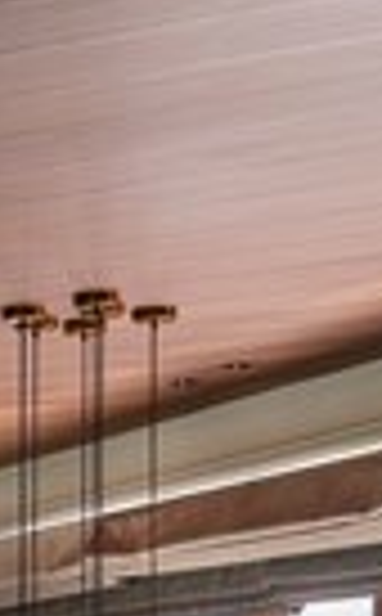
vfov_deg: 11.8
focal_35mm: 173
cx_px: -1312
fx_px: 2897
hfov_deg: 6.0
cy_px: 823
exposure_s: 1/80
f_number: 9
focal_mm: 29
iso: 100
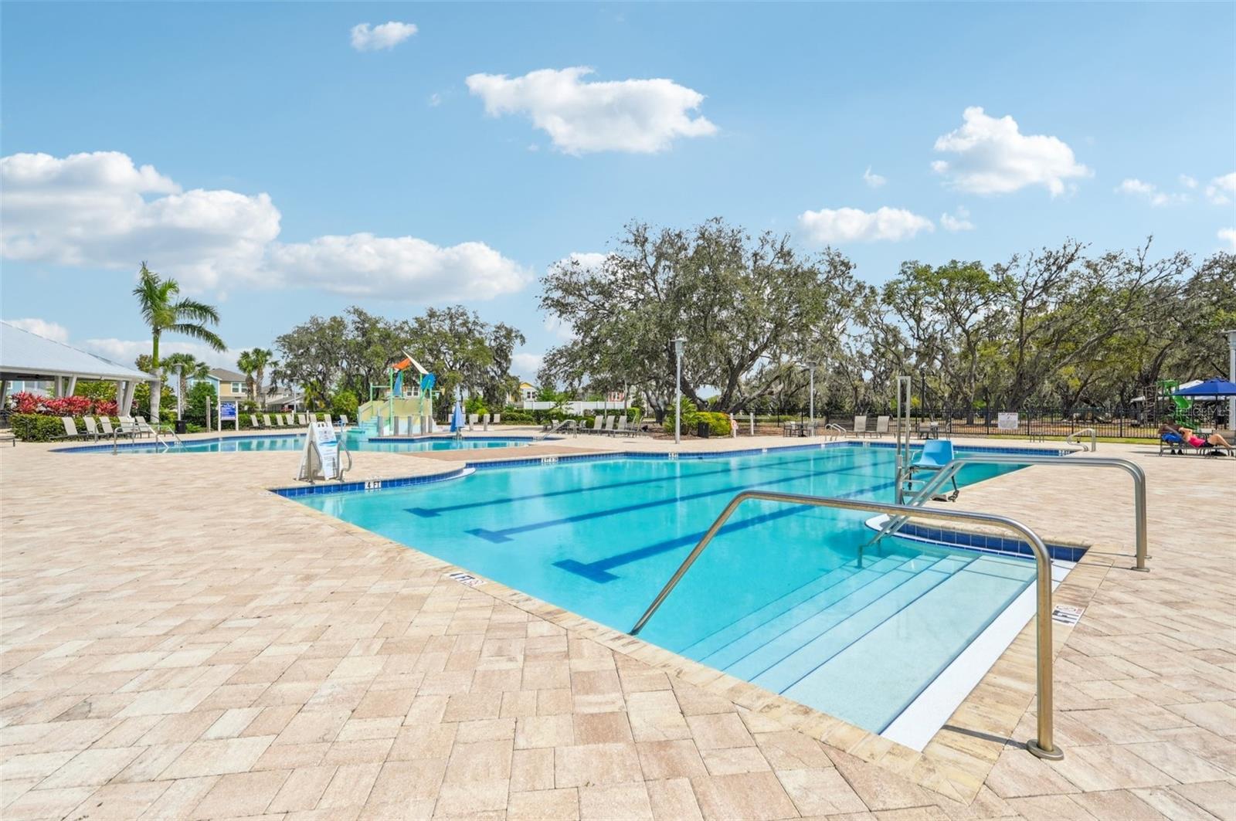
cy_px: 410
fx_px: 566
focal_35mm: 16
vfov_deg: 71.9
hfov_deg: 95.0
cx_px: 618
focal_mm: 16.5
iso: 400
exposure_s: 1/3200
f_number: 8
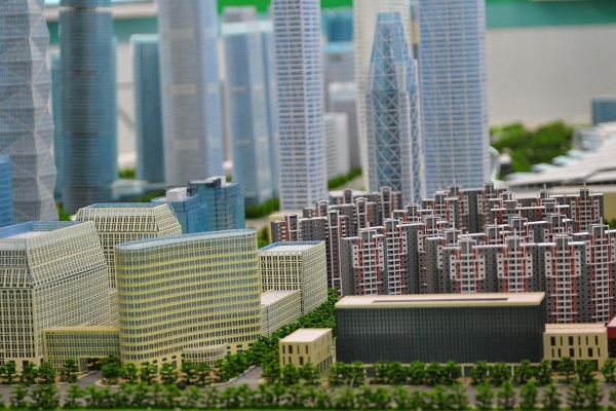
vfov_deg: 13.0
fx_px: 1797
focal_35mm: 105
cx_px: 308
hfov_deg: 19.5
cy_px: 206
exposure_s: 1/250
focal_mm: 70
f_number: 2.8
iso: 800
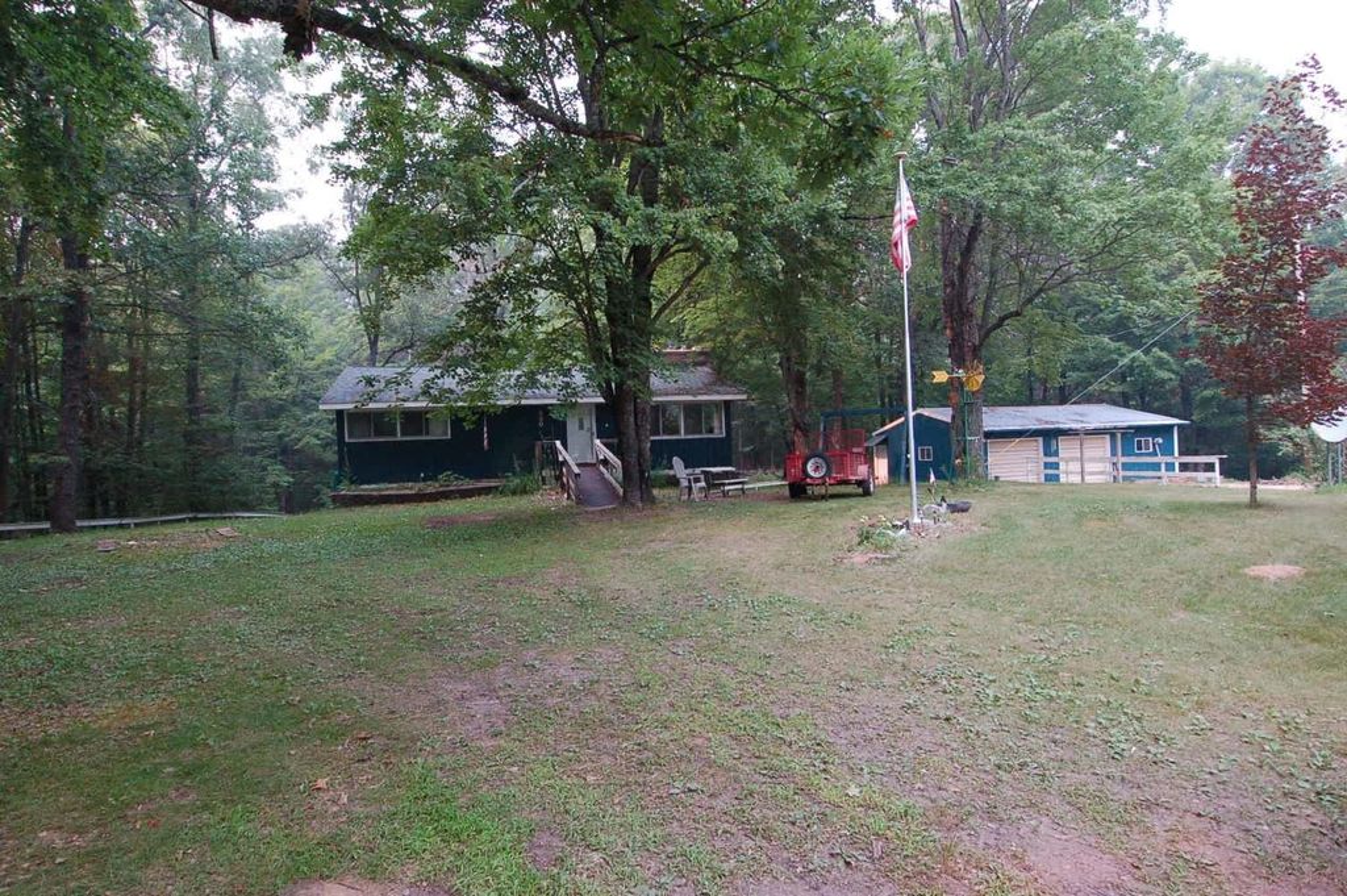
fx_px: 673
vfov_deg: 67.3
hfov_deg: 90.0
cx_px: 674
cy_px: 448
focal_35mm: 18
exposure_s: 1/250
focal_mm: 12
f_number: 8
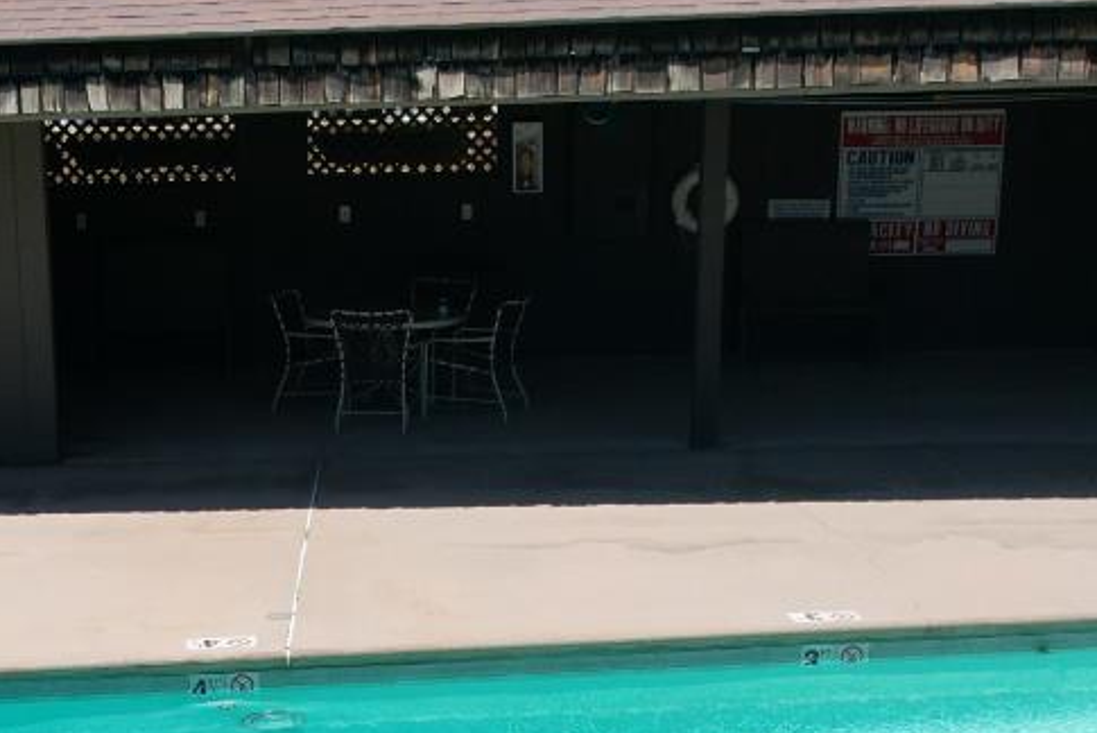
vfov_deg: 19.4
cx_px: 195
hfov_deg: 28.9
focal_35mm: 68
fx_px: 2073
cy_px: 769
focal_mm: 8.38
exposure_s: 1/3000
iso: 120
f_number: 2.8
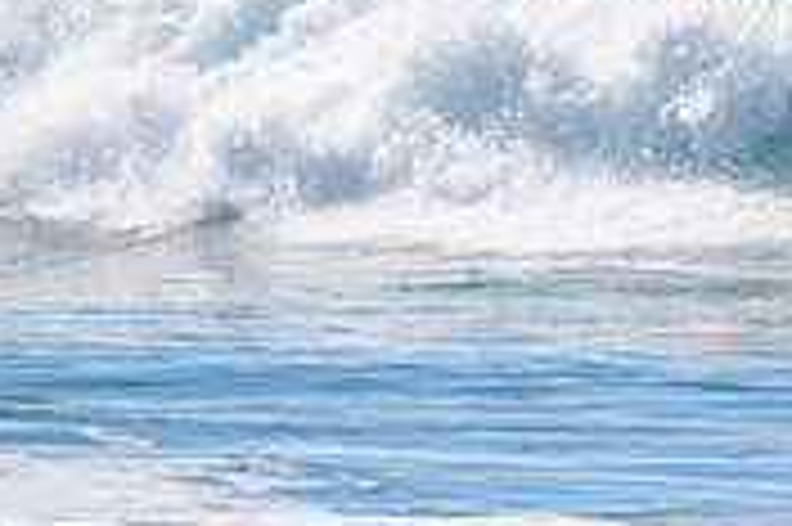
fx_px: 44508
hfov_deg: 1.0
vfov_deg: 0.7
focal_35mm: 2025
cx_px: 1083
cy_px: 97
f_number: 5.6
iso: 140
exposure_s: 1/2000
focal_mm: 500
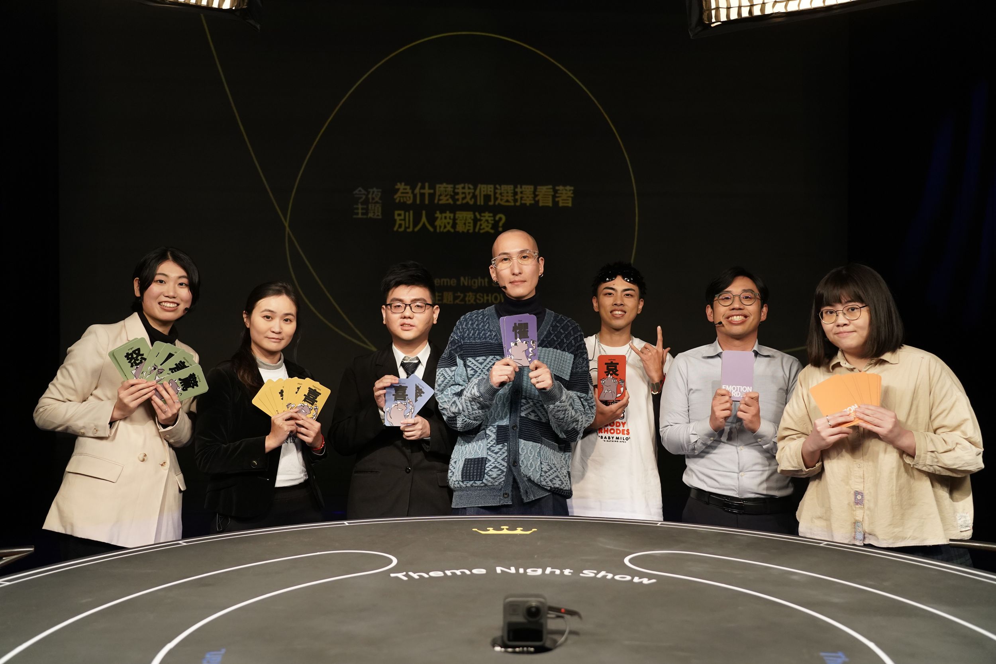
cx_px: 498
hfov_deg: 60.3
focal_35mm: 31
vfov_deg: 42.3
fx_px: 858
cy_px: 332
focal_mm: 31
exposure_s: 1/160
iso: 2500
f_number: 4
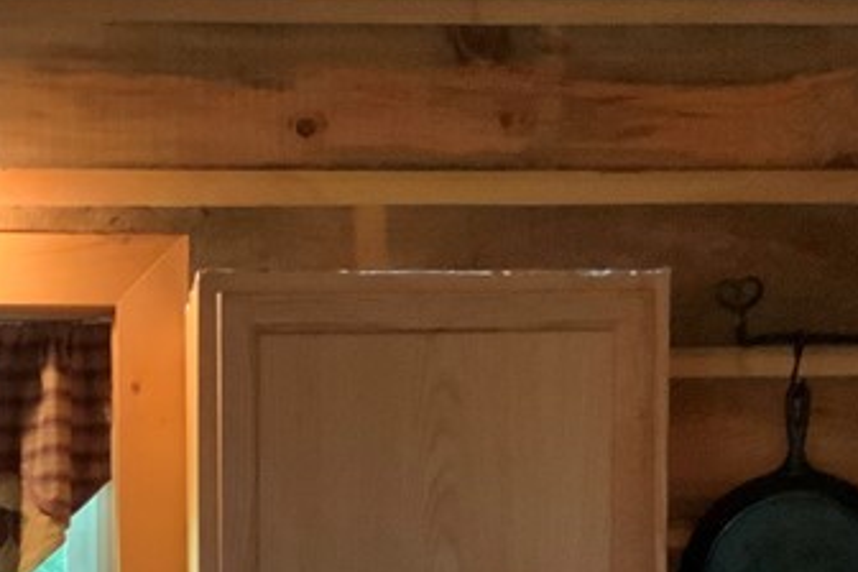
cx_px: 174
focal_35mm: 92
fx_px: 2192
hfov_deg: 21.9
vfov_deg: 14.1
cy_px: 804
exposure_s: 1/30
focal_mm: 3
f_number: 1.8
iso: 500
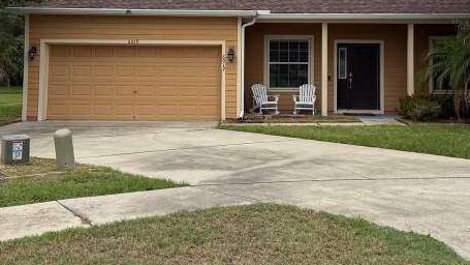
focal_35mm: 46
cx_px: 255
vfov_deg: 25.5
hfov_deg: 44.5
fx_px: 573
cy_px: 52
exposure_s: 1/5714
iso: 80
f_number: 1.78
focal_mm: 6.76
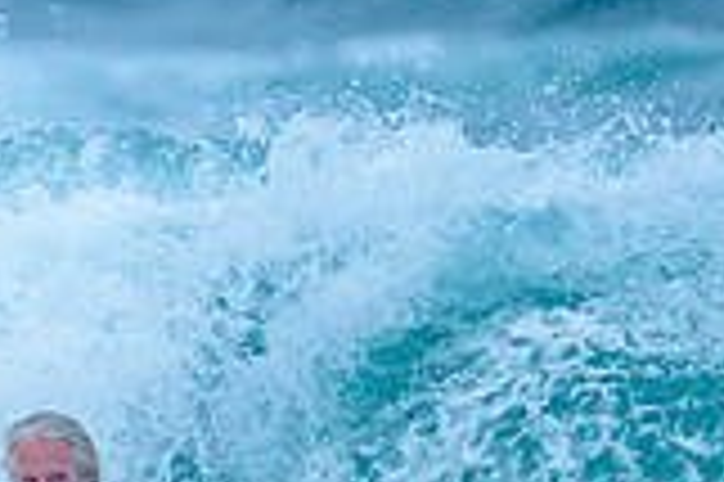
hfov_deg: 0.5
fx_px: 79739
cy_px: 522
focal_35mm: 3969
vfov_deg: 0.3
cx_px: 10
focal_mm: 800
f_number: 6.3
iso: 360
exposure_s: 1/2000
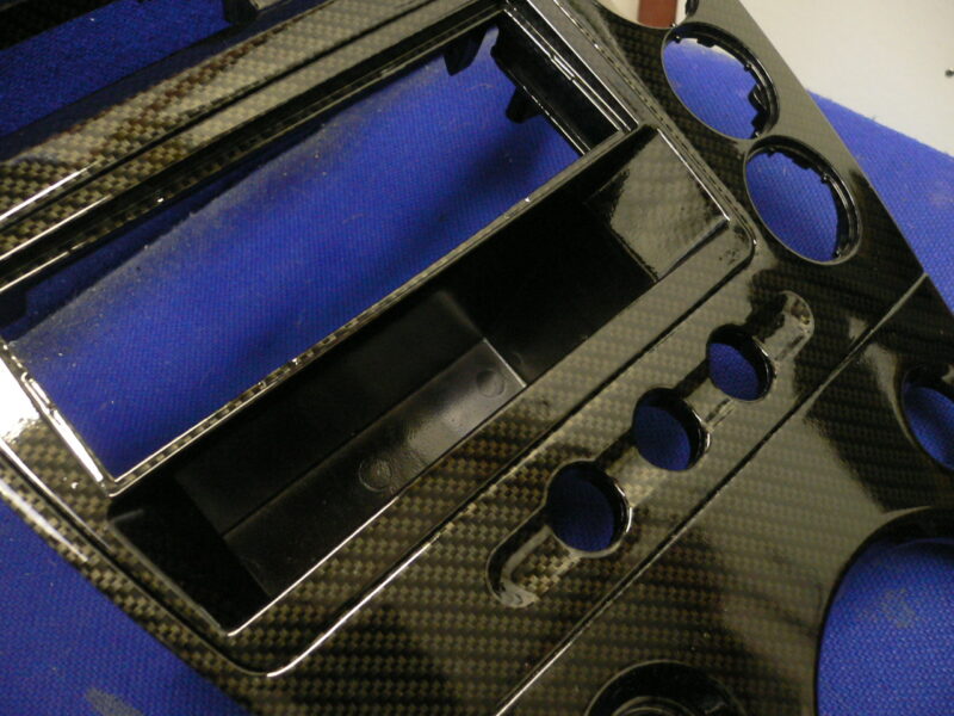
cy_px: 358
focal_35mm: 35
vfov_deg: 40.7
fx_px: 965
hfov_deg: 52.6
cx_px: 477
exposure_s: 1/8
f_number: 2.8
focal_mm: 5.8
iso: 200
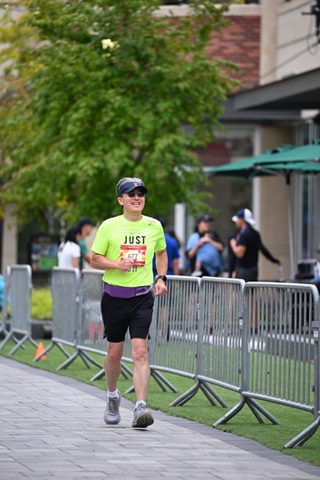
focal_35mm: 208
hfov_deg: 6.6
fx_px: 2771
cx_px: 161
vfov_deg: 9.9
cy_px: 231
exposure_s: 1/2000
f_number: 2.8
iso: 640
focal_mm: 200
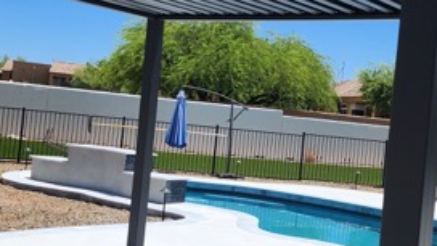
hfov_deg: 35.4
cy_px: 124
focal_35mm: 59
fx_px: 684
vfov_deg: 20.4
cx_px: 257
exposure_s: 1/1723
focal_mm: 6.4
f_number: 1.8
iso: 12
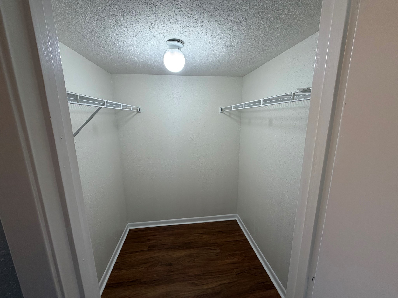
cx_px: 199
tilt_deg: -9.5
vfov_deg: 85.7
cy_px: 149
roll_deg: +1.4
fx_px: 161
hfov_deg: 102.1
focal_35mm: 14
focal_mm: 2.22
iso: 160
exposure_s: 1/120
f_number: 2.2
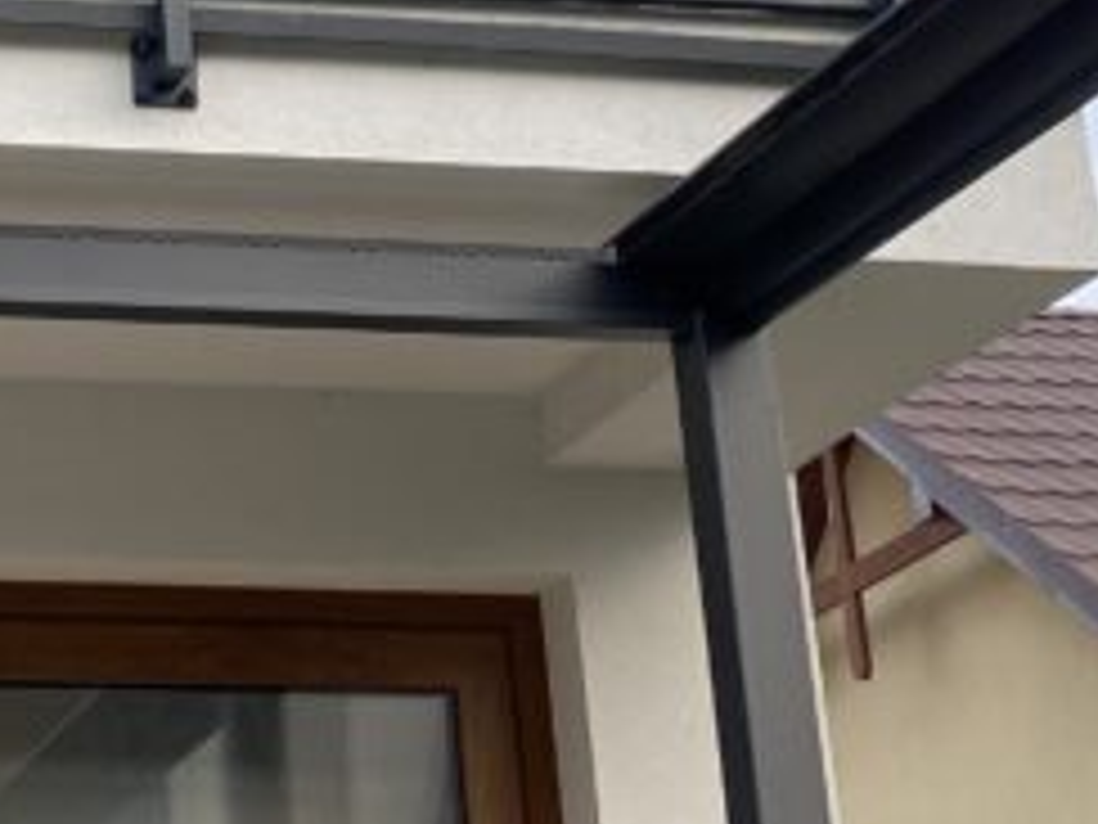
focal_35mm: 109
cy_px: -113
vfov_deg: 13.3
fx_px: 3457
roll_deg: +1.0
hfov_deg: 17.5
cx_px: -45
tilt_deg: +24.3
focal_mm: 4.25
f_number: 1.8
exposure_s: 1/517
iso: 32
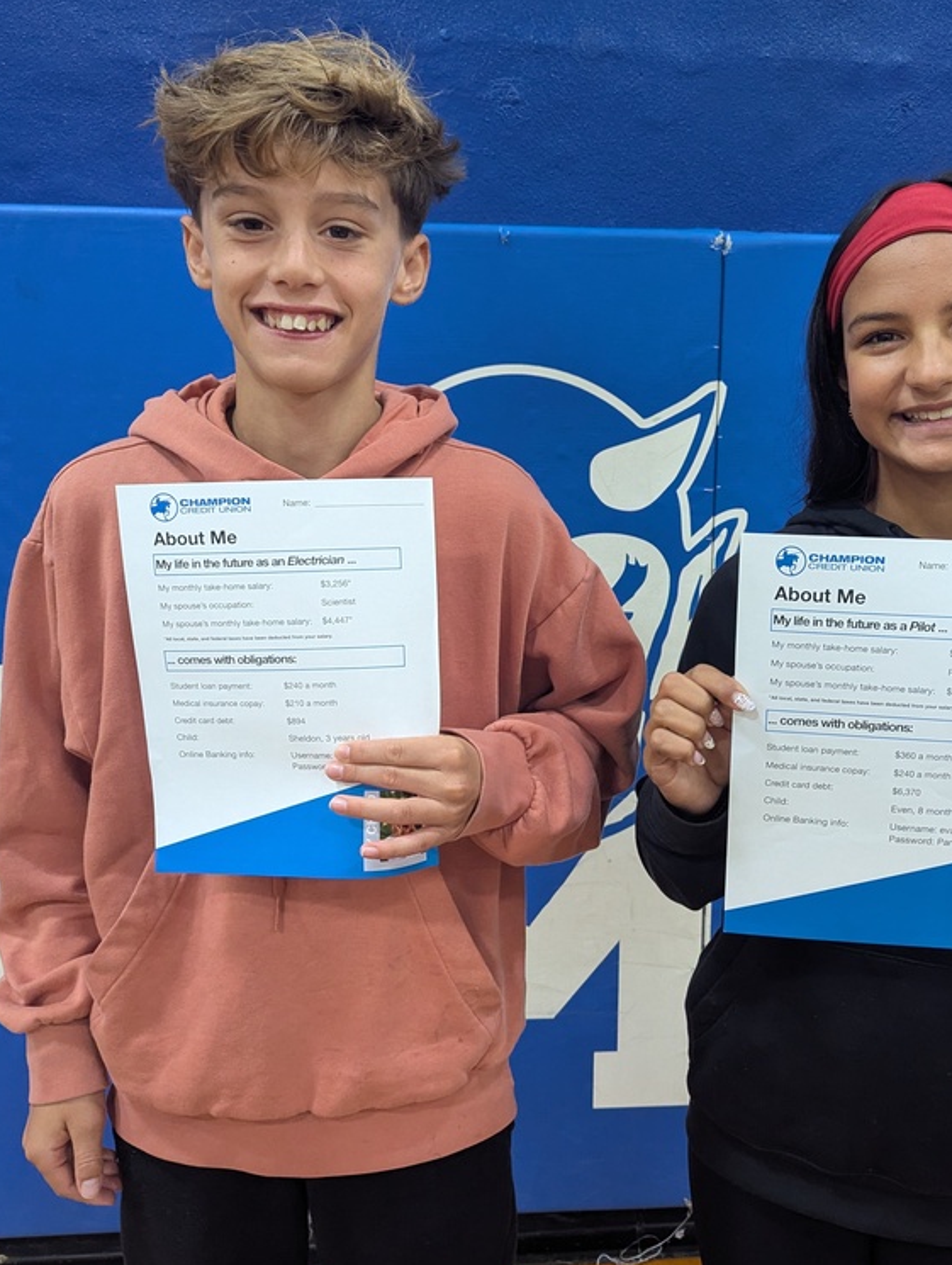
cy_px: 581
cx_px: 636
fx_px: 1207
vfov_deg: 55.2
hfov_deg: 42.5
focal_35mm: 33
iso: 706
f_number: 1.85
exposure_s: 1/117
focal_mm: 6.81
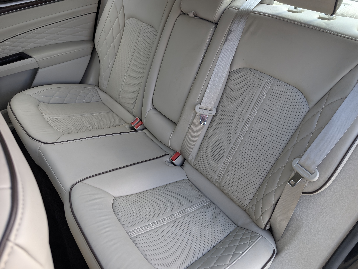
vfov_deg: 56.9
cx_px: 179
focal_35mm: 24
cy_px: 134
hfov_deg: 71.5
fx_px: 249
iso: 30
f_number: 1.68
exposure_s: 1/133
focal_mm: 6.9
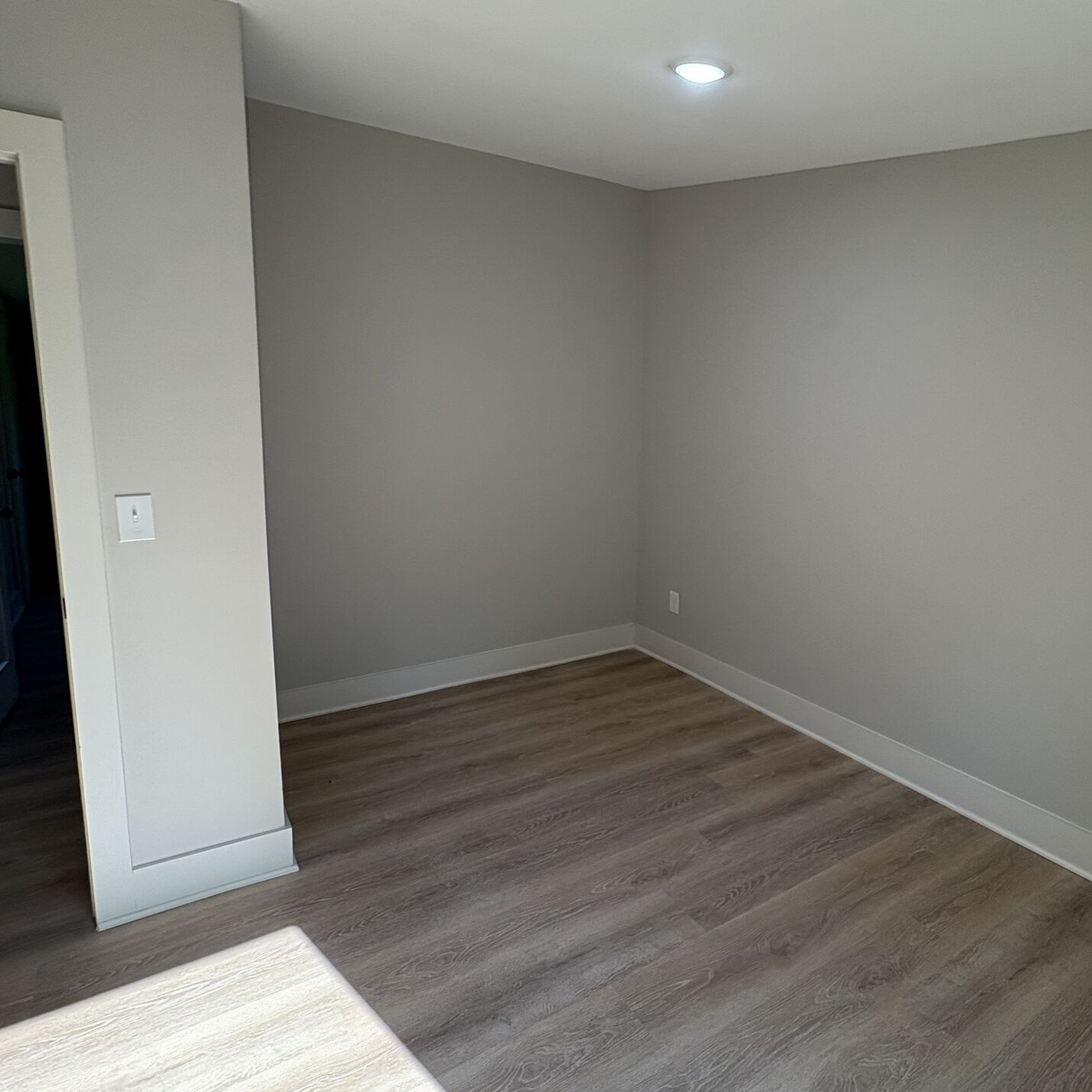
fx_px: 714
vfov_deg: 74.8
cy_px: 513
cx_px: 630
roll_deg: -1.3
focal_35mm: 20
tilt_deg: -6.5
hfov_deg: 74.3
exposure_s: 1/120
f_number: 2.2
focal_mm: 2.22
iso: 100
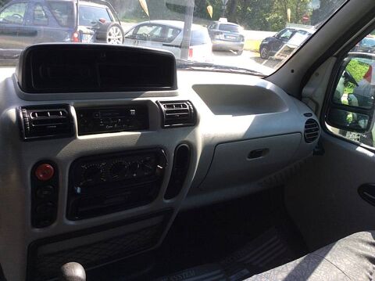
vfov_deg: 44.1
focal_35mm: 32
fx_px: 346
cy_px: 140
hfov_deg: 56.9
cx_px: 188
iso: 32
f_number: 2.4
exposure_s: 1/224
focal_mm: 3.3
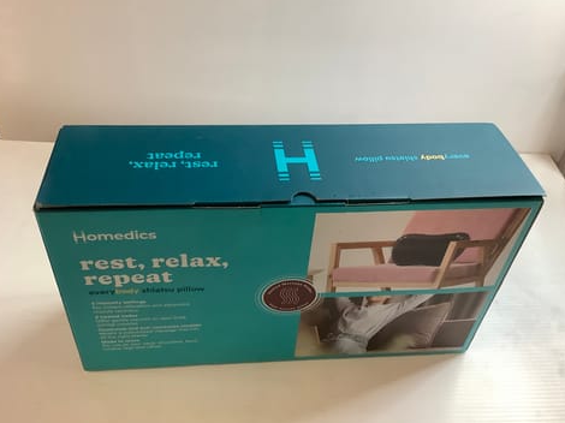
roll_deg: -1.0
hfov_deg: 55.4
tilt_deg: -41.9
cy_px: 202
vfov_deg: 42.9
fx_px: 538
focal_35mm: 33
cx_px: 274
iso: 200
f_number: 2.4
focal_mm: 3.3
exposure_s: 1/50
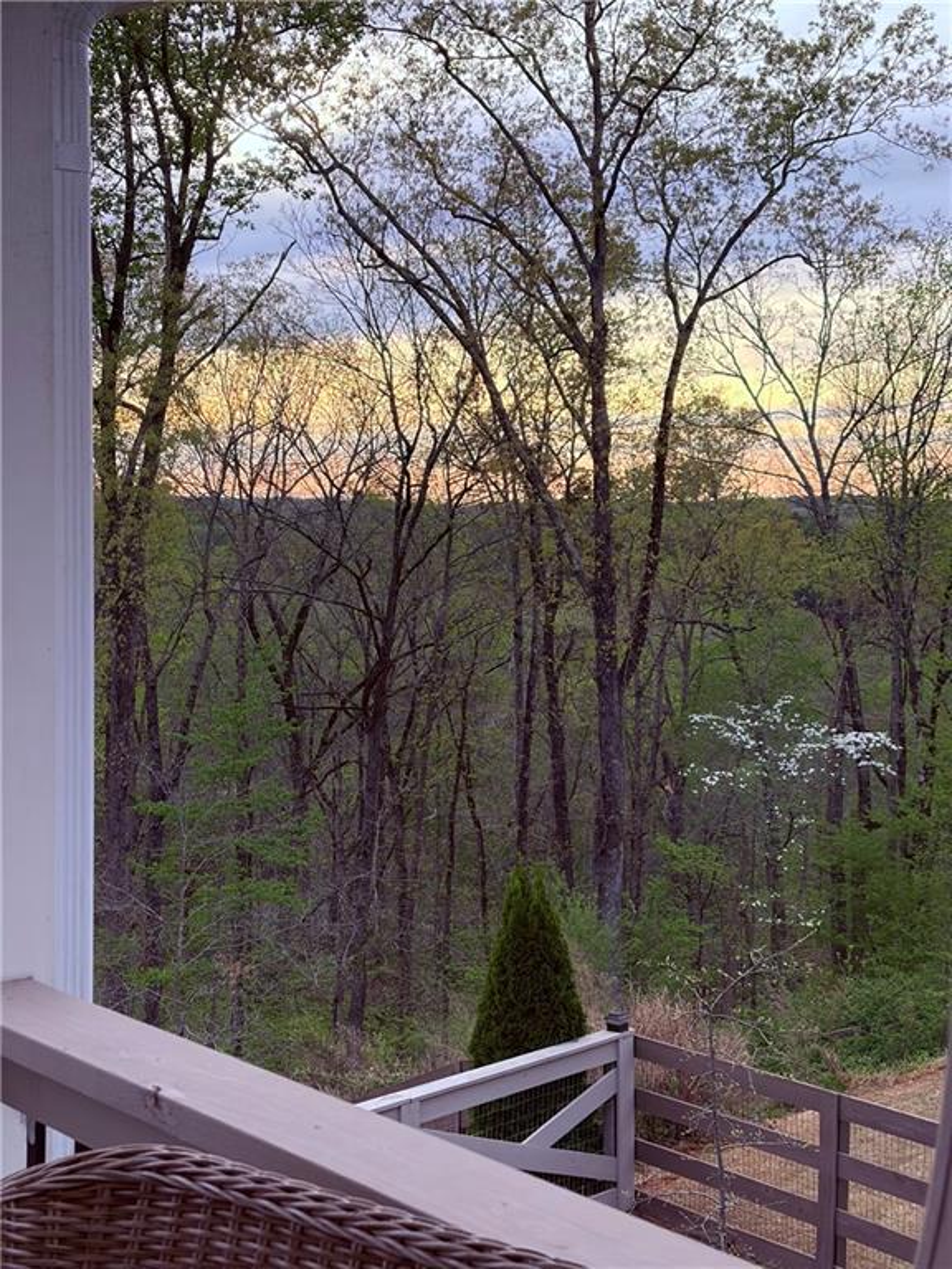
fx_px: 1907
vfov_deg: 36.8
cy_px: 634
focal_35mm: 52
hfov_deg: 28.0
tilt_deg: -2.9
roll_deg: -2.1
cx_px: 476
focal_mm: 5.96
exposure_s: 1/694
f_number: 1.6
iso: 50
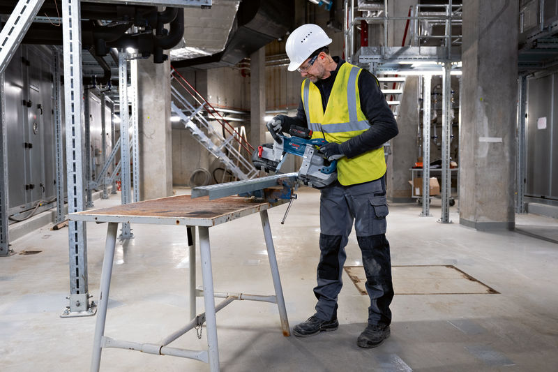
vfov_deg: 41.7
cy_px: 186
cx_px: 279
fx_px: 488
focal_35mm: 32
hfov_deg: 59.5
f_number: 4
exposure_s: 1/60
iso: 1250
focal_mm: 31.5
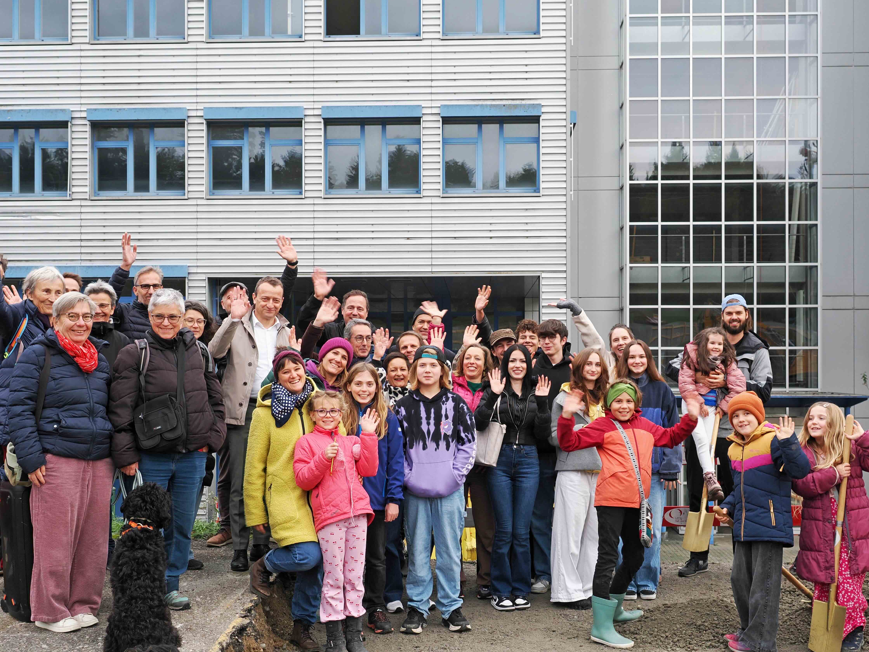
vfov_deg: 32.8
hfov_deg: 42.9
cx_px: 432
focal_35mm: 44
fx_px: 1105
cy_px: 365
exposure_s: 1/60
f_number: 5
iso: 400
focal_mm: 19
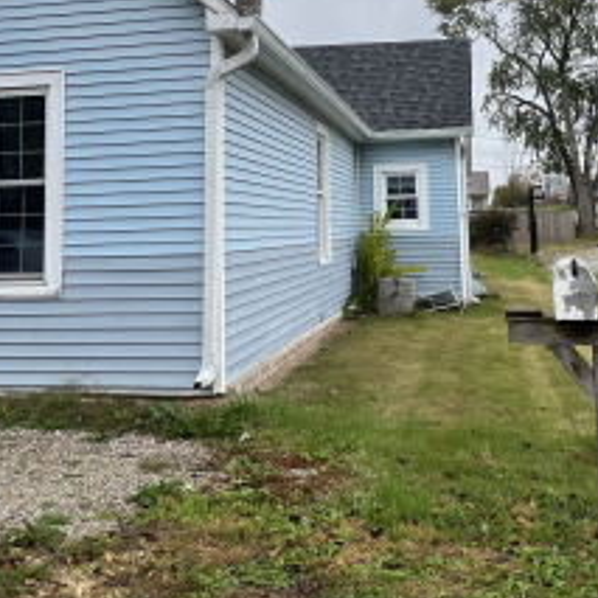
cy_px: 166
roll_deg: +2.2
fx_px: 704
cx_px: 366
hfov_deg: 45.7
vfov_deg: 44.8
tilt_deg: +5.0
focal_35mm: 36
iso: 32
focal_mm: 1.57
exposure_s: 1/404
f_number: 1.8
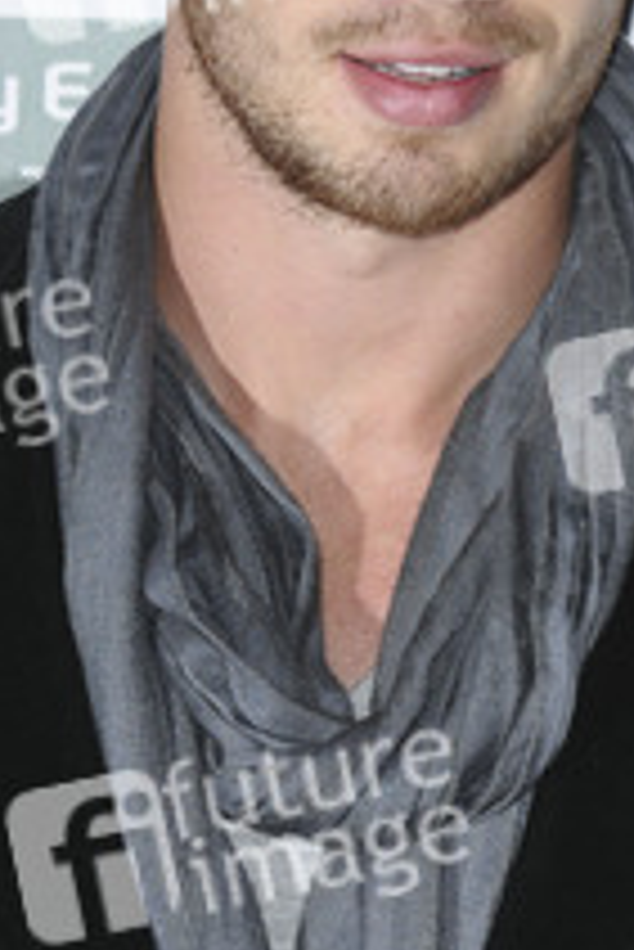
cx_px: 371
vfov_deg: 6.5
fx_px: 8386
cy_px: 162
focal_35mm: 318
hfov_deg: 4.3
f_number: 5.6
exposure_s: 1/160
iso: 400
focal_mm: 112
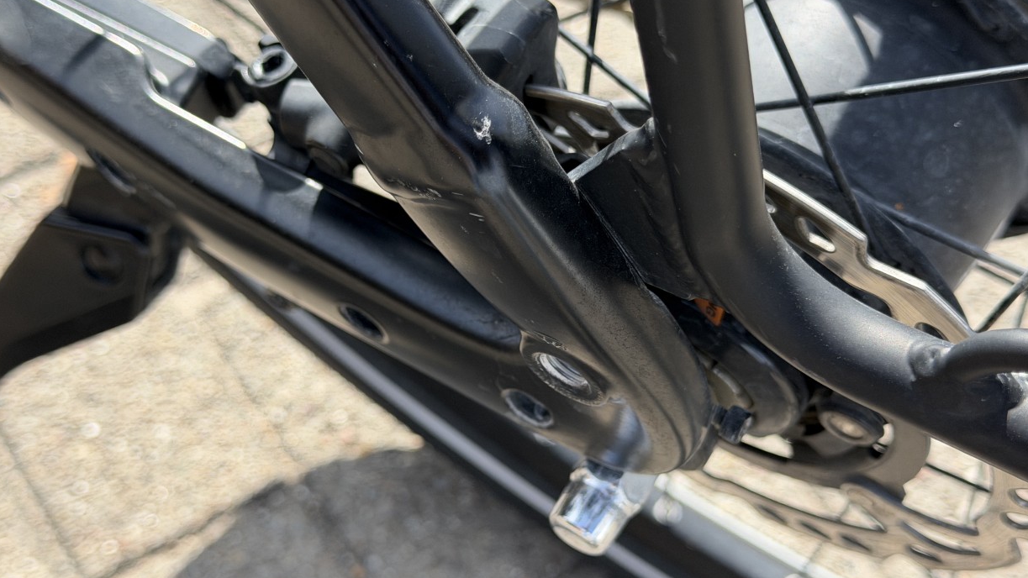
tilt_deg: -57.3
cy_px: 292
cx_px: 516
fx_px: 1445
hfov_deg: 39.2
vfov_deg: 22.6
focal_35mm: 53
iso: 80
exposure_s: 1/1608
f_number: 1.78
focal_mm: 6.76
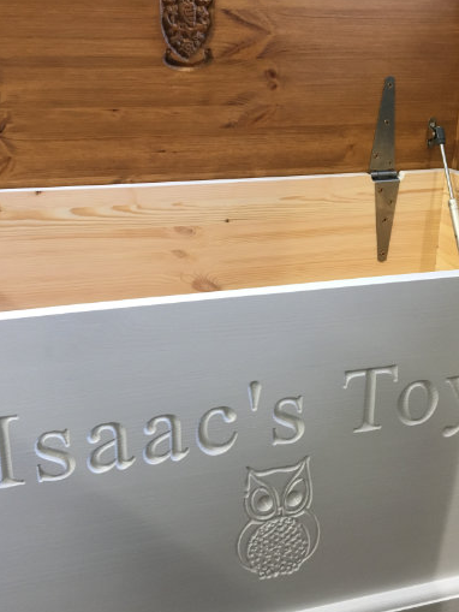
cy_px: 261
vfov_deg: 50.0
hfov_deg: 38.7
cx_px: 223
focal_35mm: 37
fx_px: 654
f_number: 2.2
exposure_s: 1/33
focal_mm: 4.2
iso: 160
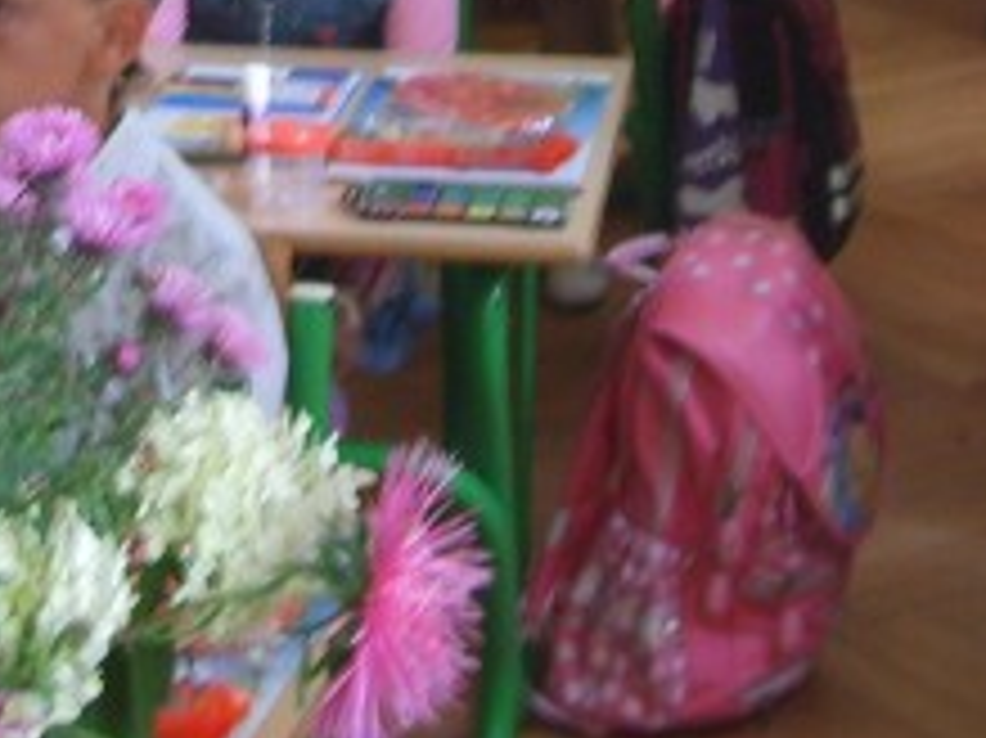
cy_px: -482
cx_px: 266
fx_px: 3644
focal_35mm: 128
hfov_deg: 15.4
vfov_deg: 11.0
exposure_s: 1/30
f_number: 2.8
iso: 63
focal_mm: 5.8
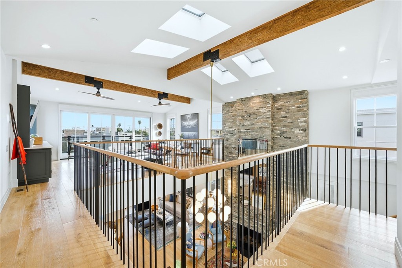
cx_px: 201
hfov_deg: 104.3
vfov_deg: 81.2
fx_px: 156
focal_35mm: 14
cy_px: 134
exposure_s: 1/400
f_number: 5.6
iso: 250
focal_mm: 14
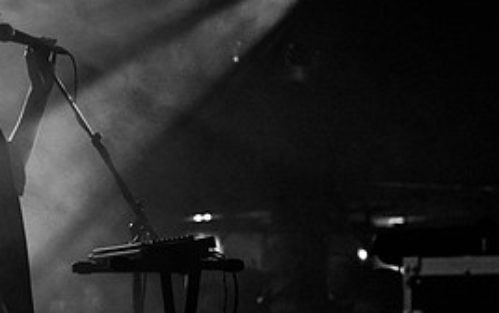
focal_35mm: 119
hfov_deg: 17.4
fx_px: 1620
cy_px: 249
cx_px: 121
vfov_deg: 11.0
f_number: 2.2
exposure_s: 1/250
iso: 500
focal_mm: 50
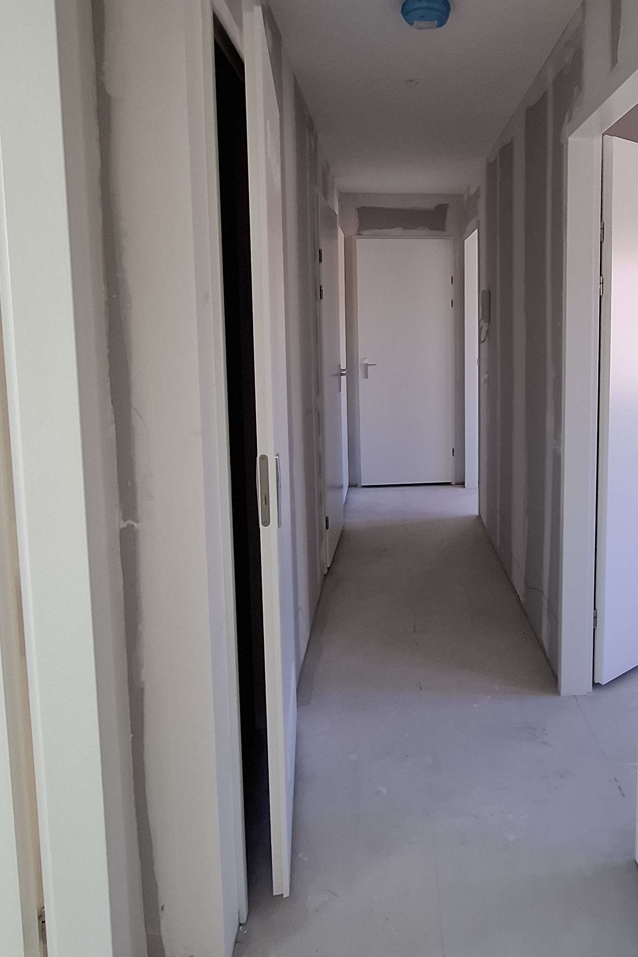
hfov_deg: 53.7
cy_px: 370
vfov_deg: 75.0
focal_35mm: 23
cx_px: 441
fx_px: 611
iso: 64
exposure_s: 1/50
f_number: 2.2
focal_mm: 1.74
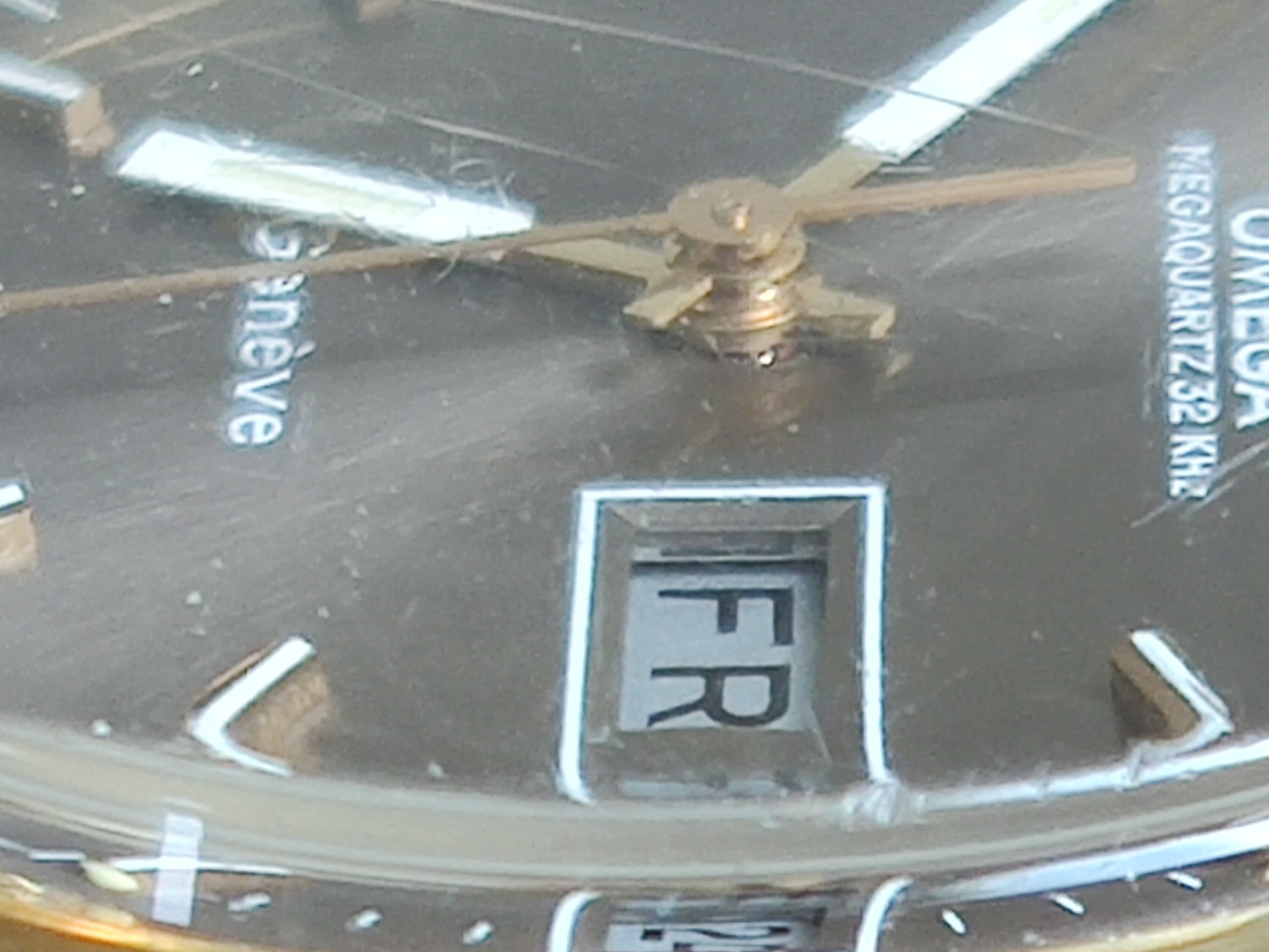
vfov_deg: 6.3
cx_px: 758
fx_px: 8616
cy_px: 926
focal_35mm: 235
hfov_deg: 8.4
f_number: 1.75
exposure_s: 1/100
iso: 329
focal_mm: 4.75
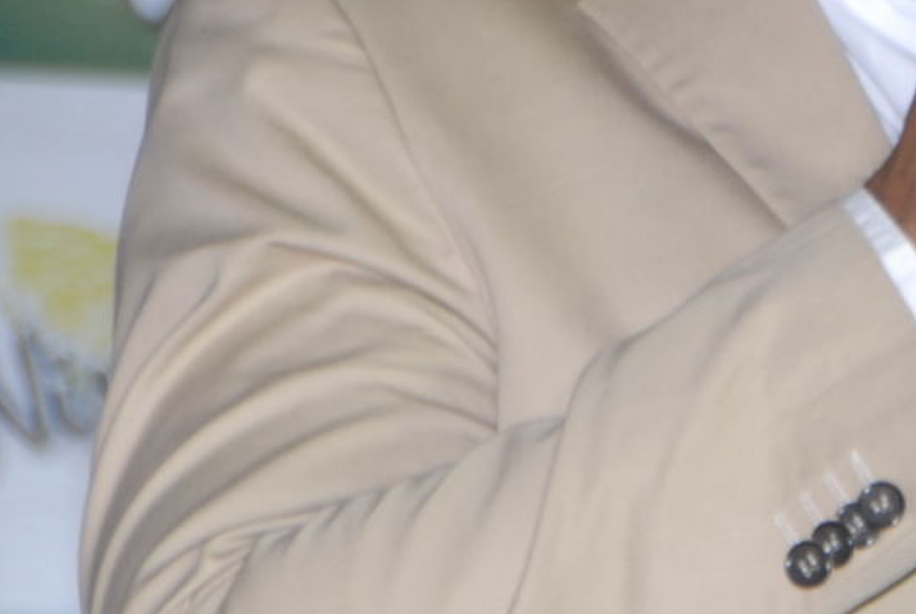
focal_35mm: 669
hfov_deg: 3.1
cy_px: 121
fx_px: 17055
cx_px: 1068
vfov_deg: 2.1
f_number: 5.6
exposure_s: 1/125
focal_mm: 150
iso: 400
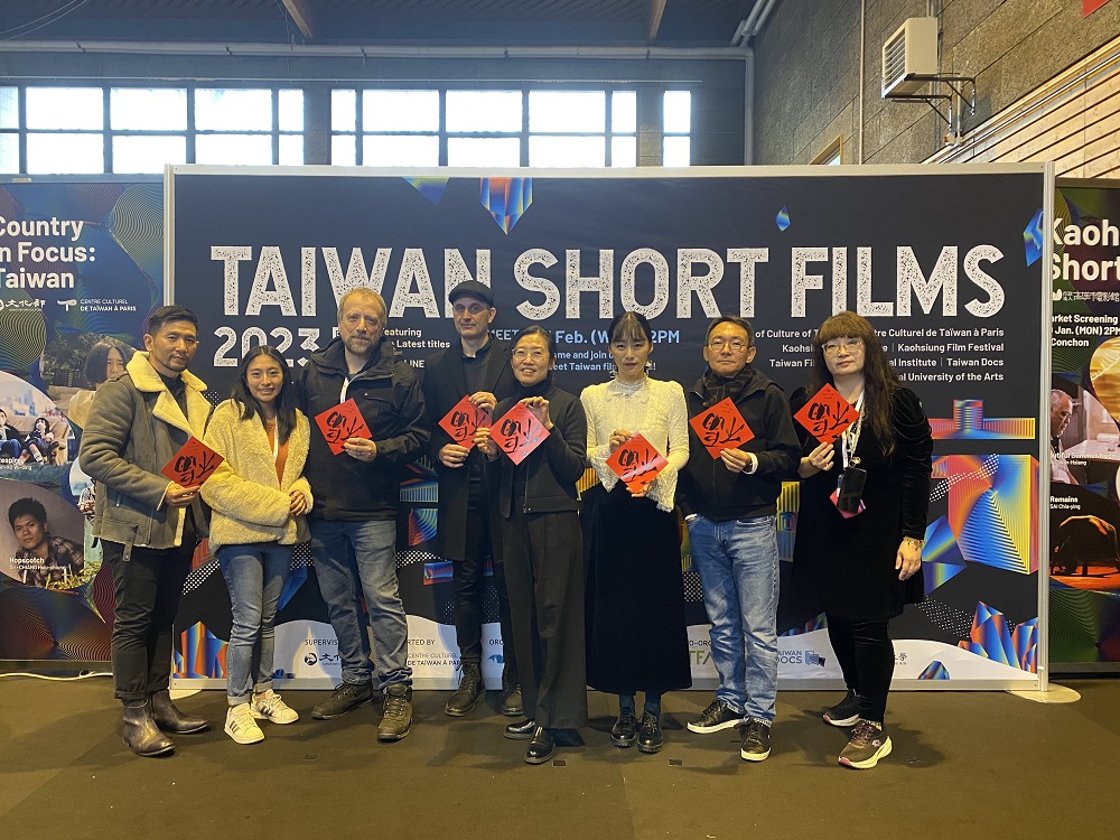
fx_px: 841
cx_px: 560
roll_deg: -0.4
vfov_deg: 53.1
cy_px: 420
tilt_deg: -1.3
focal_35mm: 26
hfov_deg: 67.3
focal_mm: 4.25
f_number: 1.8
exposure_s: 1/50
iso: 250
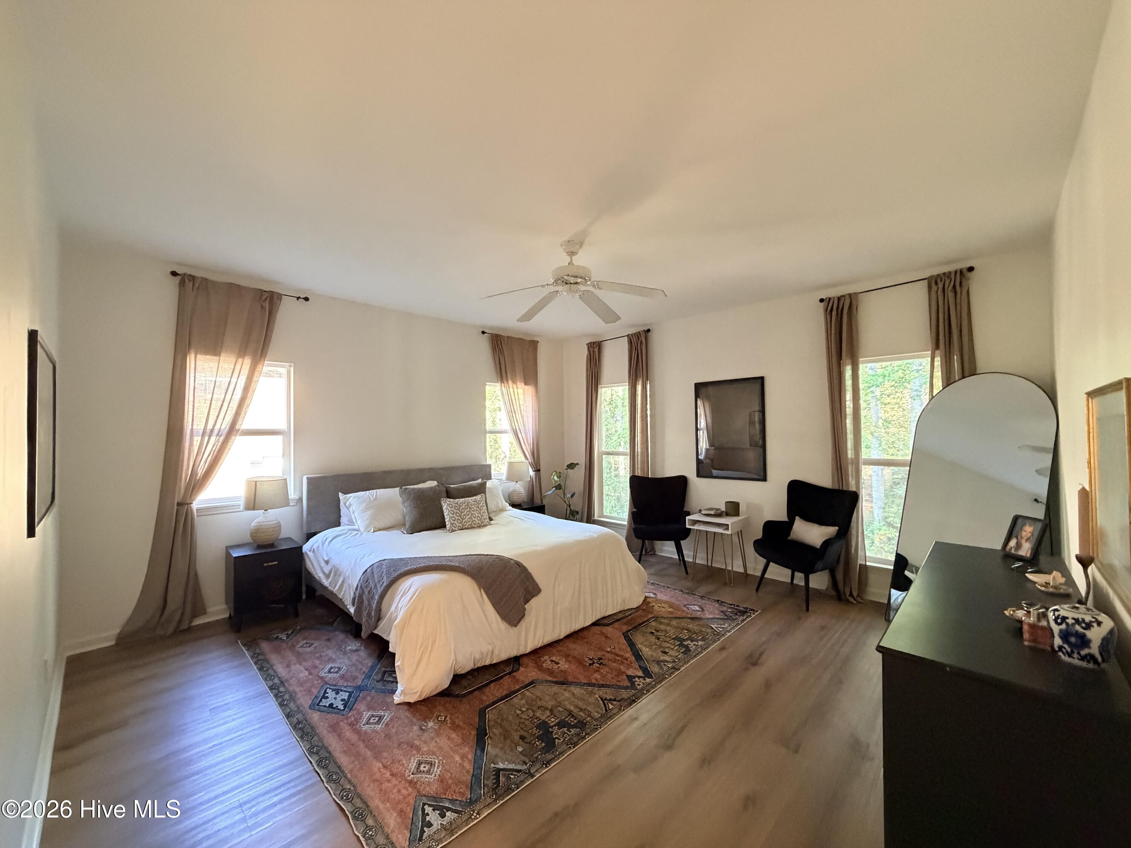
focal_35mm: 14
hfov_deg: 102.1
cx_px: 566
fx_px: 457
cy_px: 424
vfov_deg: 85.7
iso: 640
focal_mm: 2.22
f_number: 2.2
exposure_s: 1/60
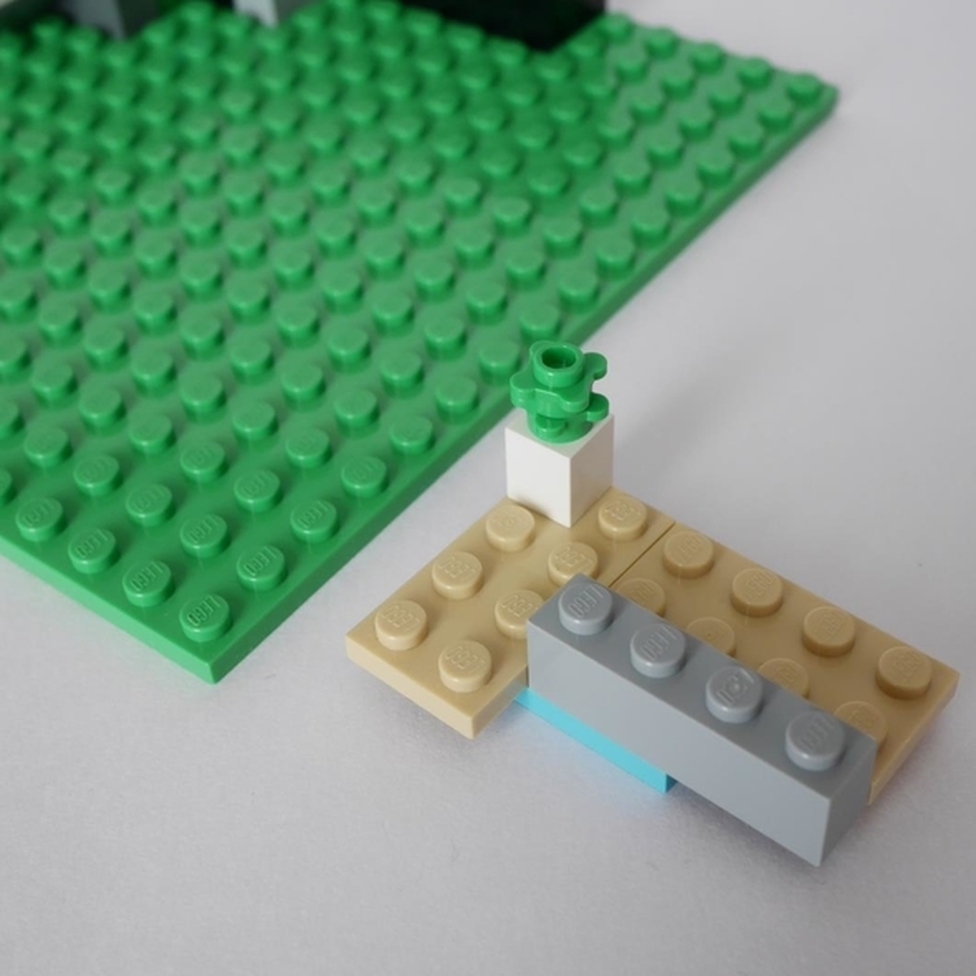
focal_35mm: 48
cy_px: 482
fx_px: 1531
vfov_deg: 35.4
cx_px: 559
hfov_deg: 35.3
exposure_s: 1/60
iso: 400
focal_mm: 20
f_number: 6.3
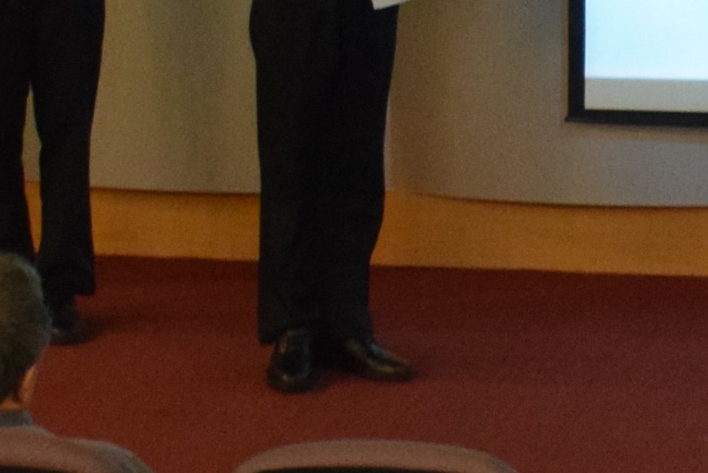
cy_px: 313
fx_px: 5706
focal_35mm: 290
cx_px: 1023
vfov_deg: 4.7
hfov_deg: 7.0
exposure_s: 1/60
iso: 2200
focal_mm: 32
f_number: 4
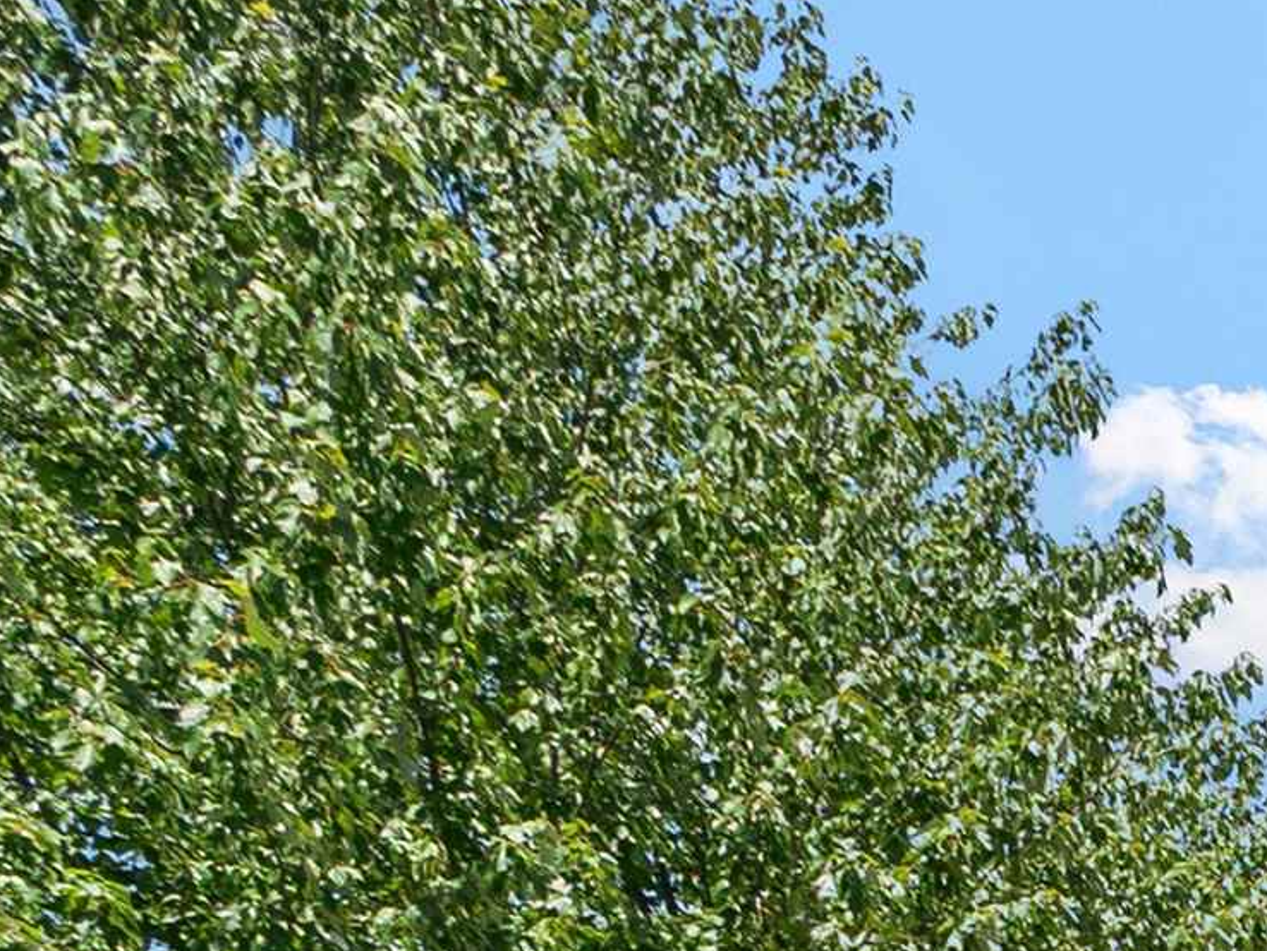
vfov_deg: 19.6
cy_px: 1603
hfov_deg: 19.3
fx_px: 2197
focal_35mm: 60
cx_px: 2513
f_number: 8
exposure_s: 1/320
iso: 100
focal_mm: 10
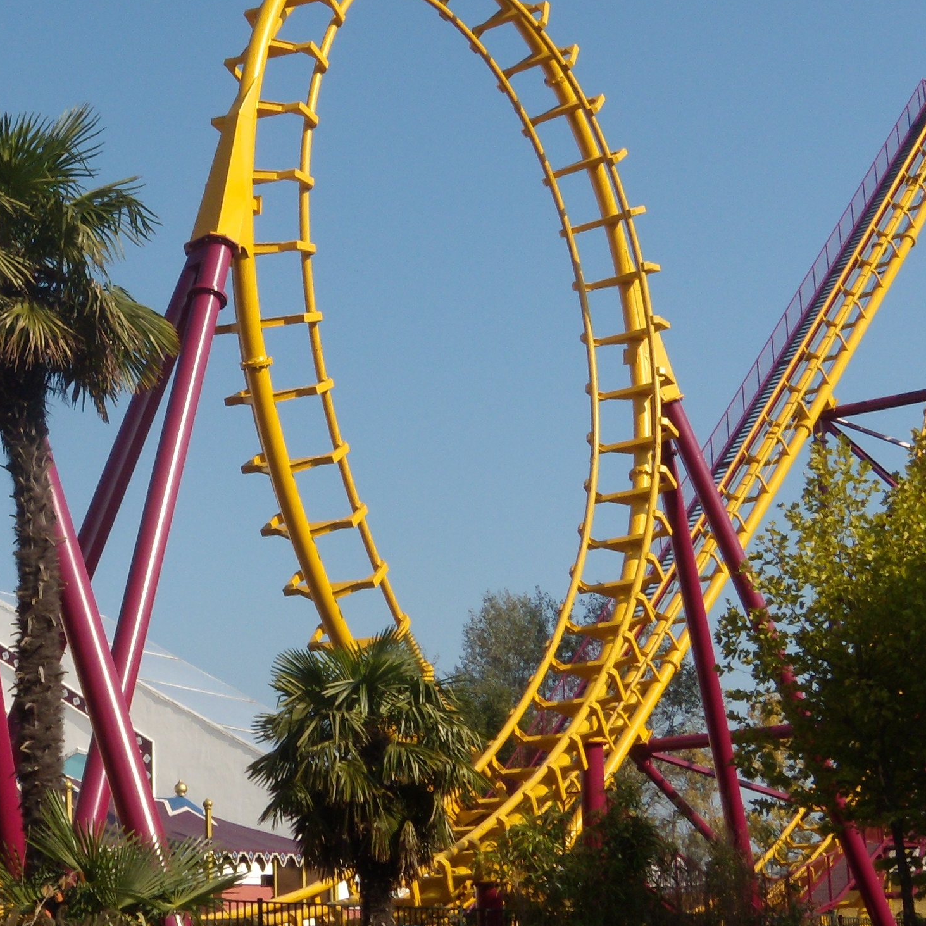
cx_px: 120
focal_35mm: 71
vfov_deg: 24.3
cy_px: 384
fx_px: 2149
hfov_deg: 23.8
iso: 80
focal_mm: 6.4
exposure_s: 1/160
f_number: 8.5
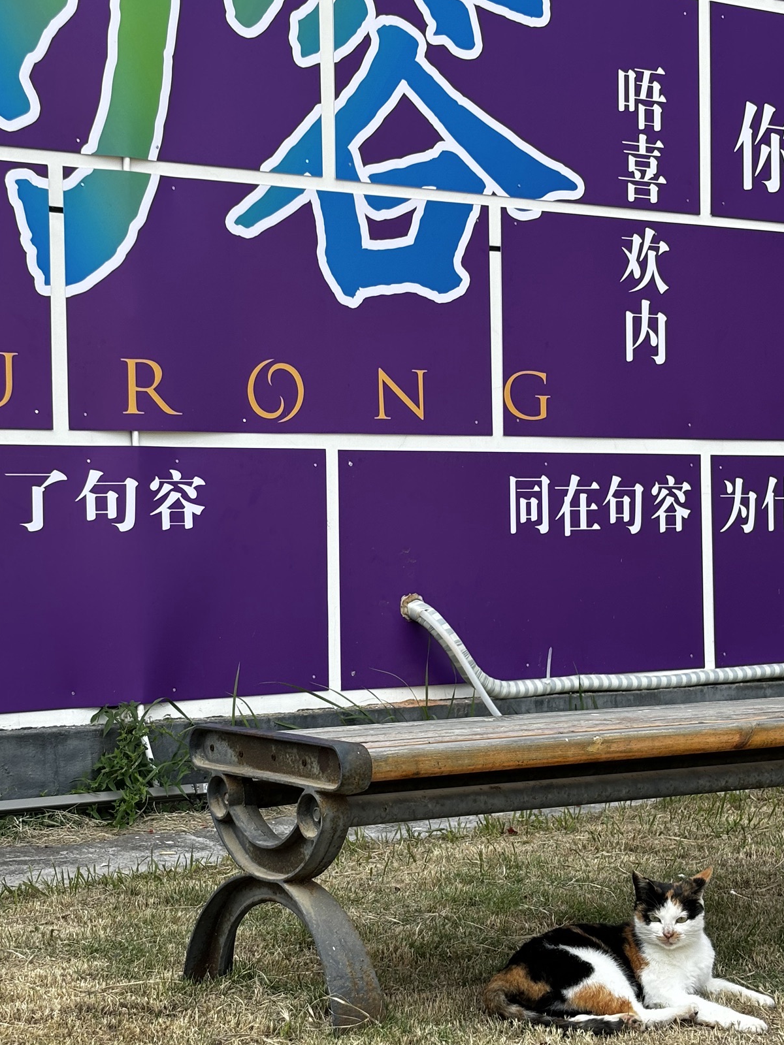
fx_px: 1963
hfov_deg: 22.6
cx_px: 363
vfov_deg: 29.8
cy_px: 503
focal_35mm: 65
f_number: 1.6
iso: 32
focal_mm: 5.96
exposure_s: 1/716
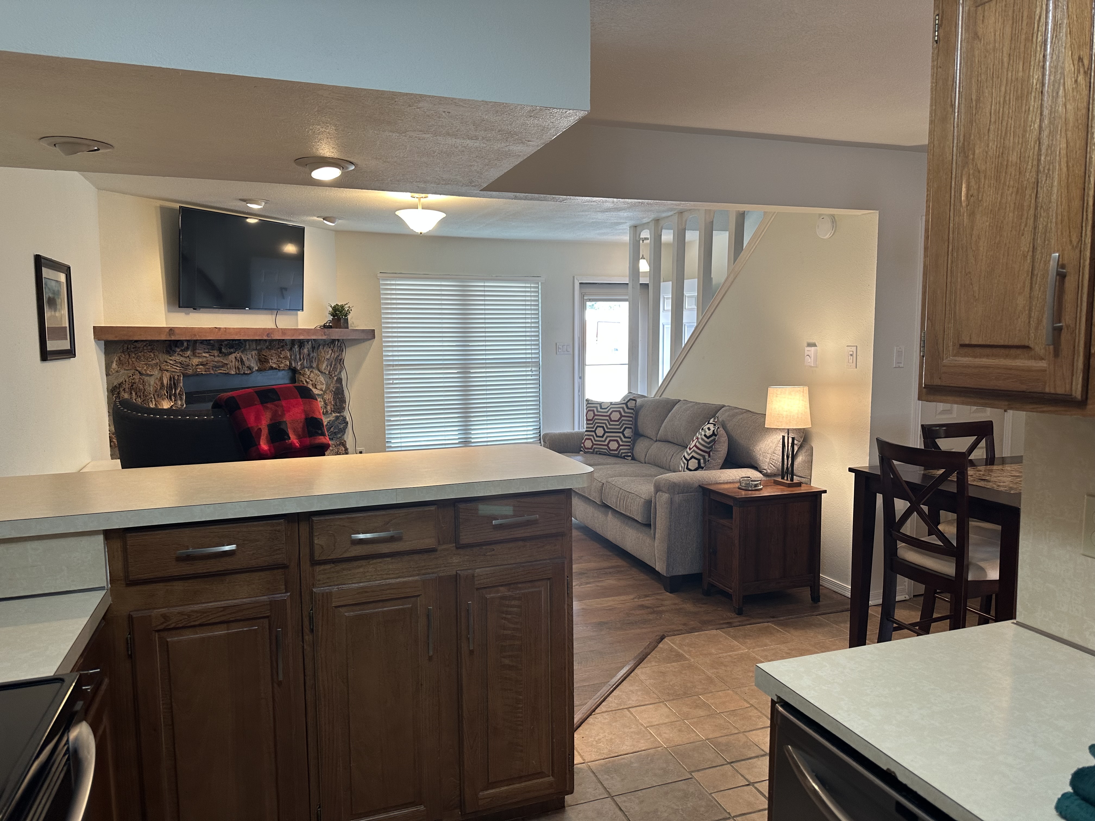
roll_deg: +0.2
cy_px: 410
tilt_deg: -6.3
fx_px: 759
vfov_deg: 56.8
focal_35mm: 24
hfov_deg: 71.6
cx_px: 548
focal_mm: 6.86
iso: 125
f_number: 1.78
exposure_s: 1/60
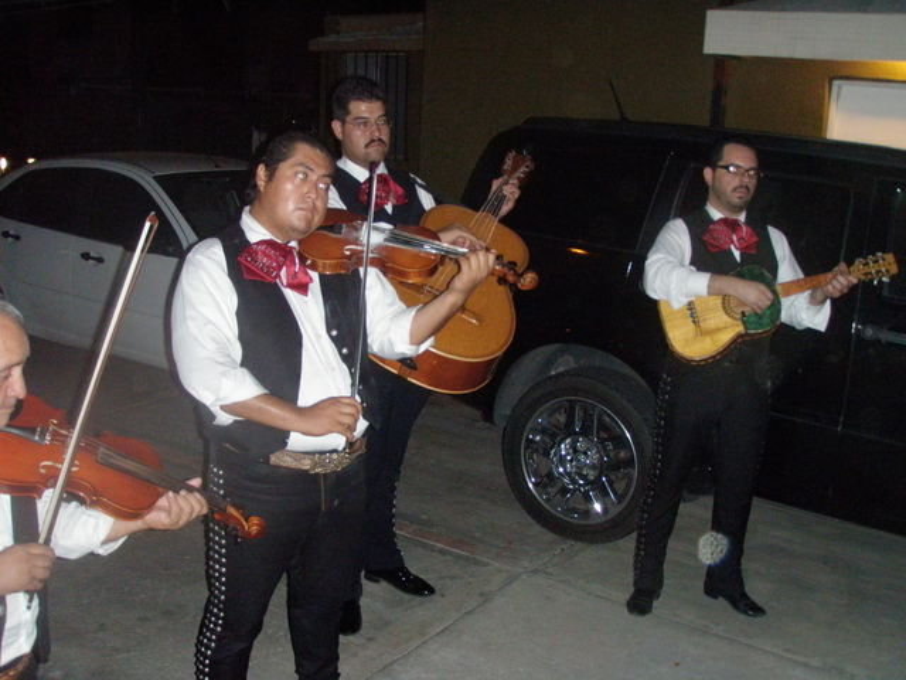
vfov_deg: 37.7
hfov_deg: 49.0
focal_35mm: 38
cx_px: 453
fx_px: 995
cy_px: 340
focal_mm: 6.7
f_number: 3.5
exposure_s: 1/30
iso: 500
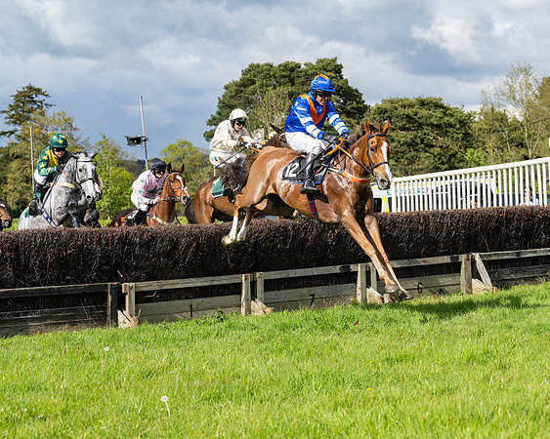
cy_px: 225
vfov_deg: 17.9
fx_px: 1397
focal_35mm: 86
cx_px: 282
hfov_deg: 22.3
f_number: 5
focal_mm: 70
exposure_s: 1/2500
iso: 400
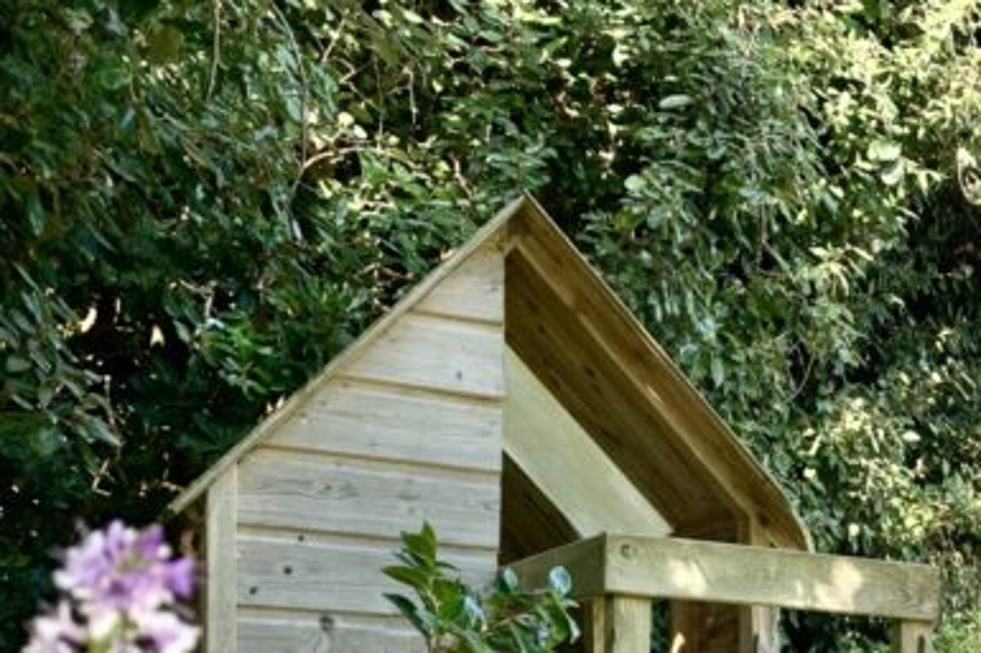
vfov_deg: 23.4
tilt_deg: +0.9
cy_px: 730
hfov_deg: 34.7
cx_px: 889
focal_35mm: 54
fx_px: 1470
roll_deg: +0.4
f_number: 1.8
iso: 25
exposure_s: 1/415
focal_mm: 4.25
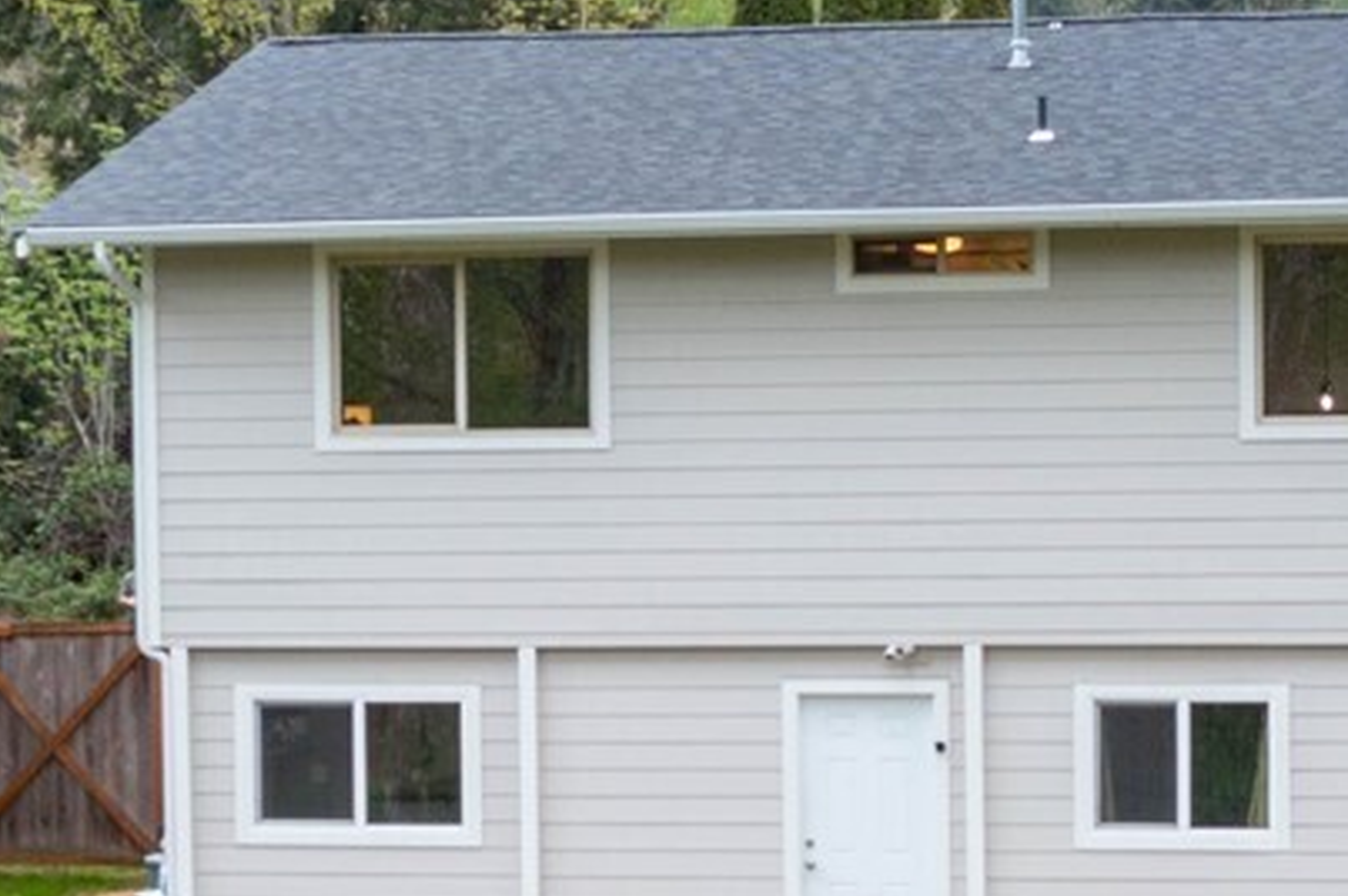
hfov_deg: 17.3
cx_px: 938
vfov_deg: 11.5
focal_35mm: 118
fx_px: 4415
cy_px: 786
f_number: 5
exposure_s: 1/80
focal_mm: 10.26
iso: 100
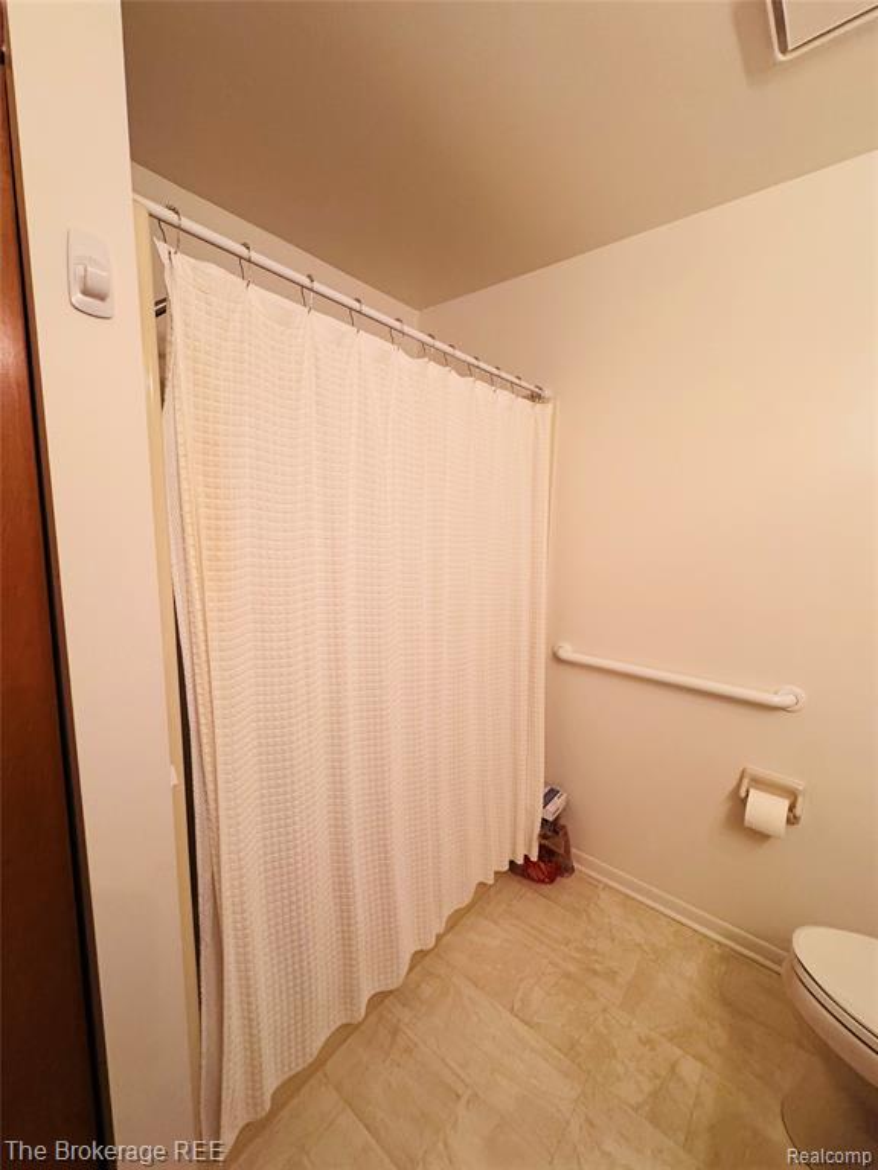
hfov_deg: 85.7
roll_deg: -1.2
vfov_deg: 102.1
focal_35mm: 14
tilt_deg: -7.8
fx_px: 473
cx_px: 439
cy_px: 585
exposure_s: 1/60
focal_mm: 2.22
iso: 250
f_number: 2.2
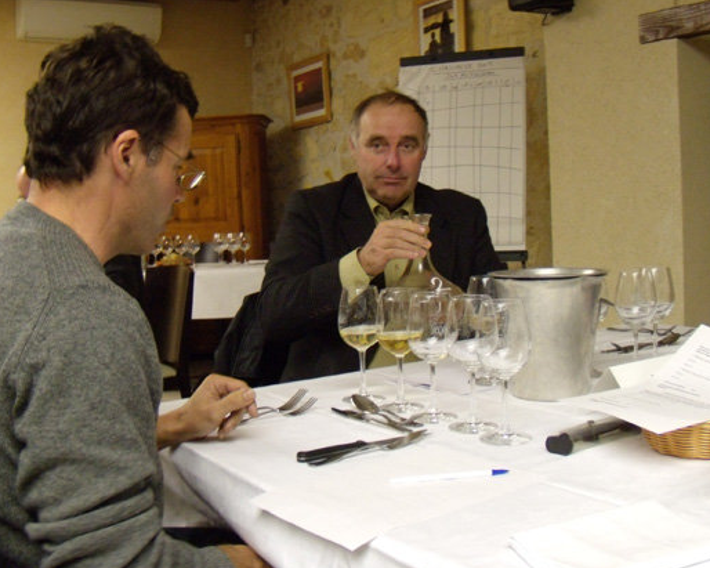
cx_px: 378
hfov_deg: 44.8
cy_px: 276
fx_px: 861
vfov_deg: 36.5
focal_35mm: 41
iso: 400
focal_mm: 6.4
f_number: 3.6
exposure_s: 1/40
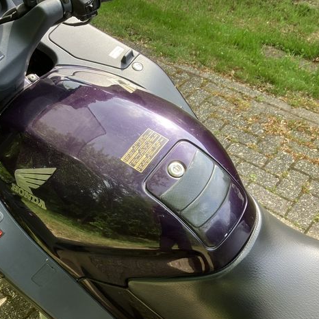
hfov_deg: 47.8
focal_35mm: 34
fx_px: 354
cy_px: 164
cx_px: 112
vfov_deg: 48.4
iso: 25
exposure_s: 1/169
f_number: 1.8
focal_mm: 3.99
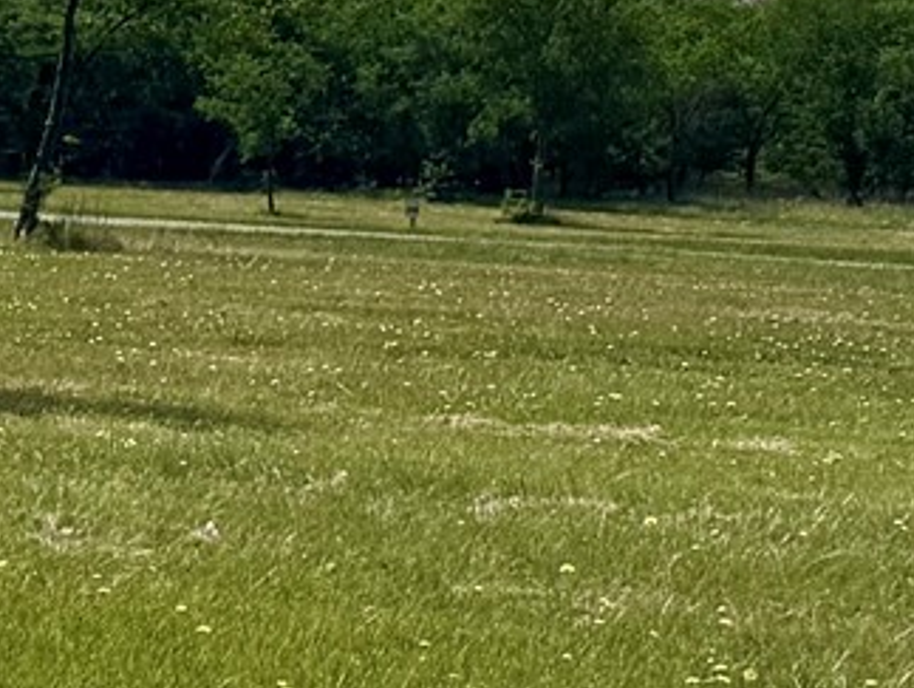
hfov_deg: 9.6
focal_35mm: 152
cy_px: 289
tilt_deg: -4.9
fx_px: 4018
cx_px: -1936
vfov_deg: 9.8
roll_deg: -1.6
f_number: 1.78
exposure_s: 1/10309
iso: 80
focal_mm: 6.76
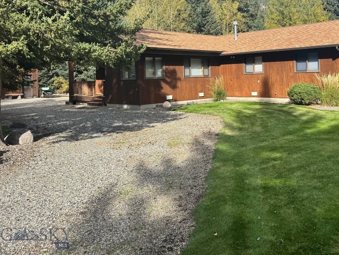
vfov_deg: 39.8
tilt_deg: +0.1
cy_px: 70
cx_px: 226
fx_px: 343
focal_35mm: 35
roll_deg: +0.6
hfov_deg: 51.6
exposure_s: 1/2604
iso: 80
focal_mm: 6.76
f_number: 1.78
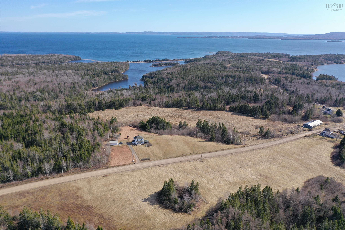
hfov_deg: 65.5
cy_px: 115
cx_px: 172
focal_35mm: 28
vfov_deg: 46.4
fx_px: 268
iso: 100
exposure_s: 1/100
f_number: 3.5
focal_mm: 10.26
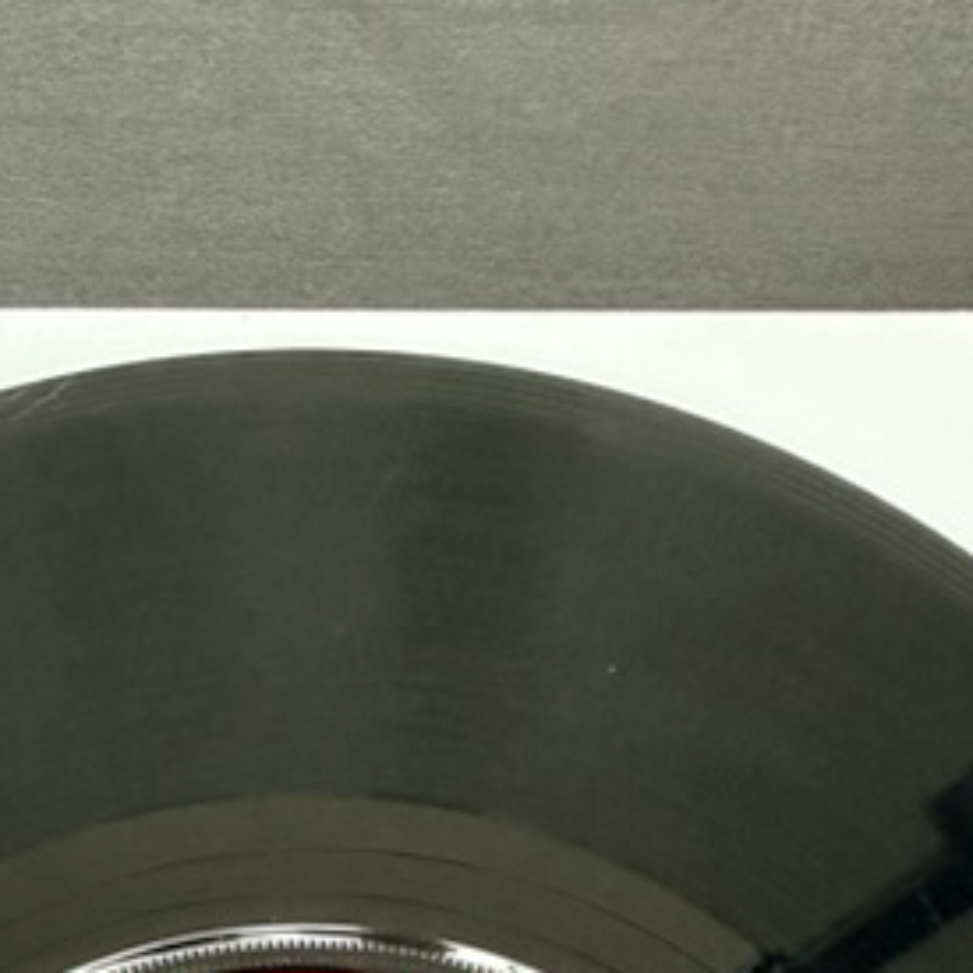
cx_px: 234
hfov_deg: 21.7
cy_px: 1532
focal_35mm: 79
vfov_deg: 18.8
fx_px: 2512
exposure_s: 1/99
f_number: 2.2
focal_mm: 2.22
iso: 200
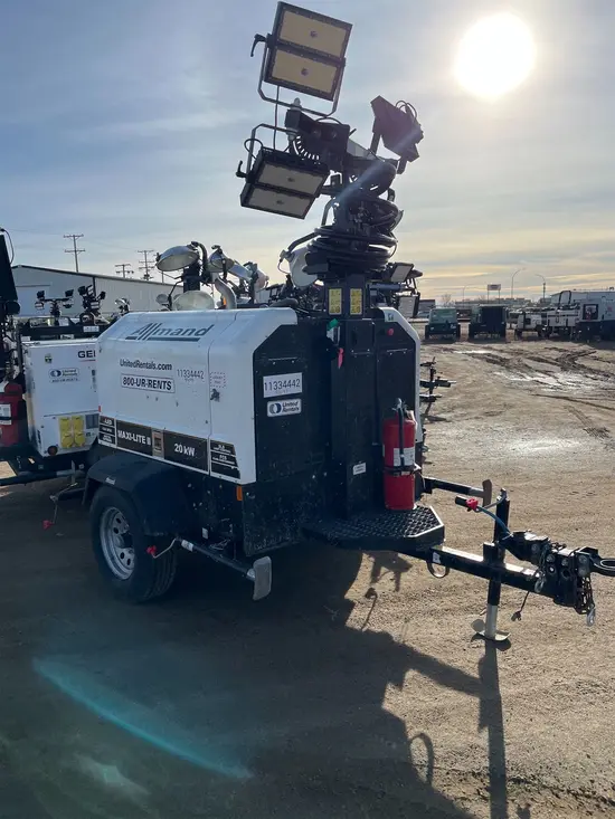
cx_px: 308
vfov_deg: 67.3
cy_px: 410
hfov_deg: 53.1
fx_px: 616
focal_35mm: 26
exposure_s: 1/5556
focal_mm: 5.1
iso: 50
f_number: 1.6
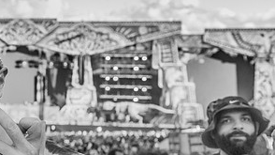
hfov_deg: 19.3
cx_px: -19
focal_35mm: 107
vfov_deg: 11.3
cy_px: 67
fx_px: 780
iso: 2800
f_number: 5.6
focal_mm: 44
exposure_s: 1/500
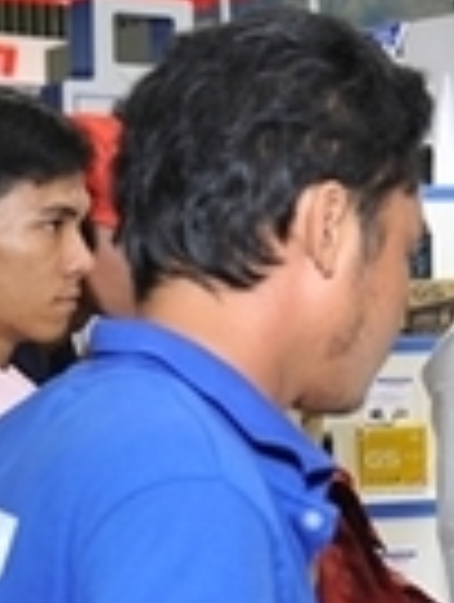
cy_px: 344
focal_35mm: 110
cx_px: 773
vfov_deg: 17.8
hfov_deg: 12.5
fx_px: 1917
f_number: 5
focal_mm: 32
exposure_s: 1/60
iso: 800
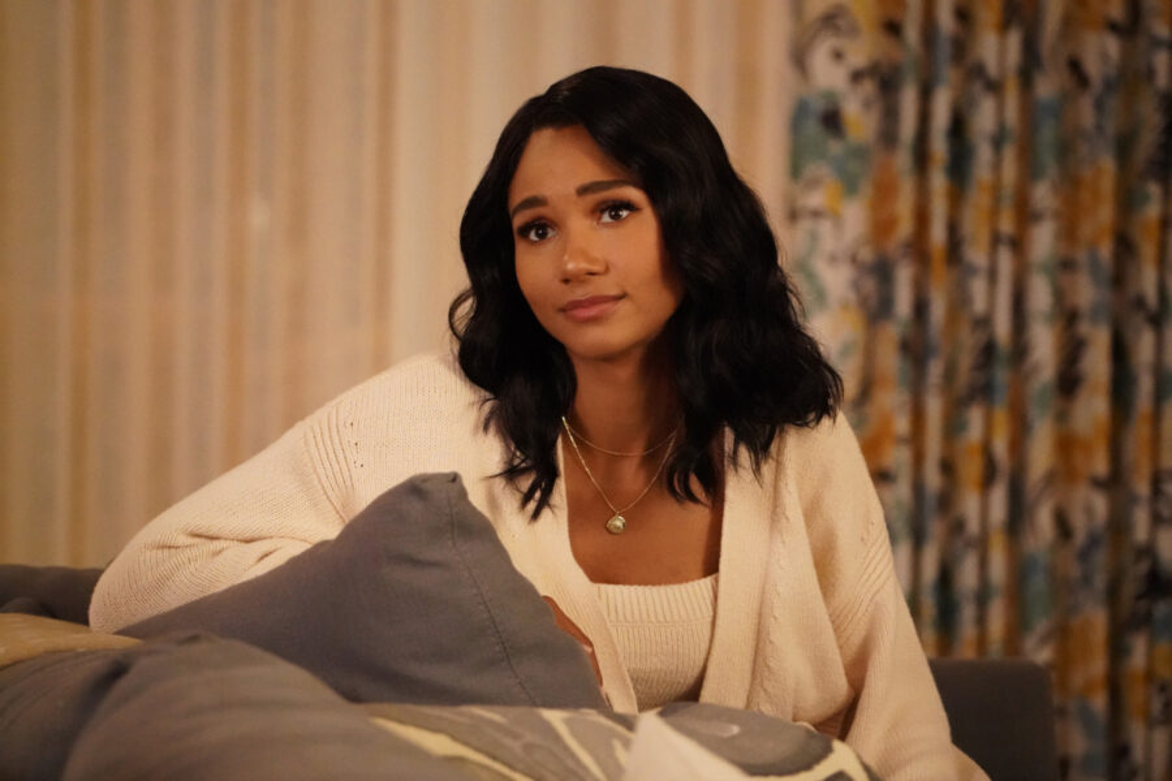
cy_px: 390
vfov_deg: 9.1
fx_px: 4916
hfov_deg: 13.6
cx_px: 586
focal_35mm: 151
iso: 16000
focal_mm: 151
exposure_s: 1/80
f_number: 4
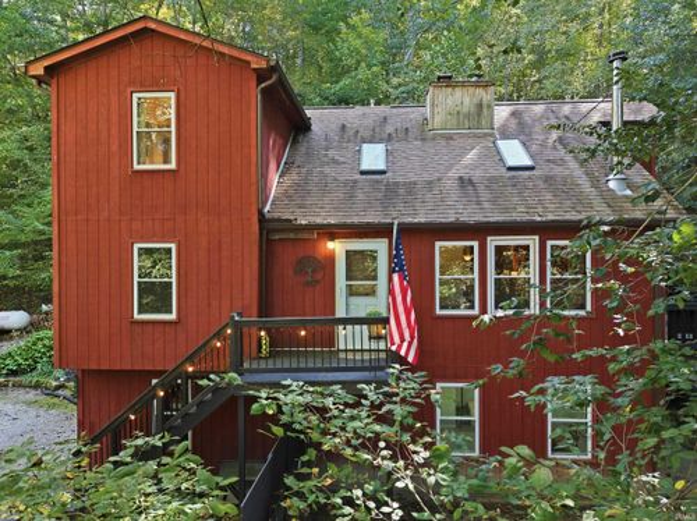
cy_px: 260
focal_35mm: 24
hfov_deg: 71.6
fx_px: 483
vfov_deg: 56.7
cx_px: 348
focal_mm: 8.7
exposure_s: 1/40
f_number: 1.8
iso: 100
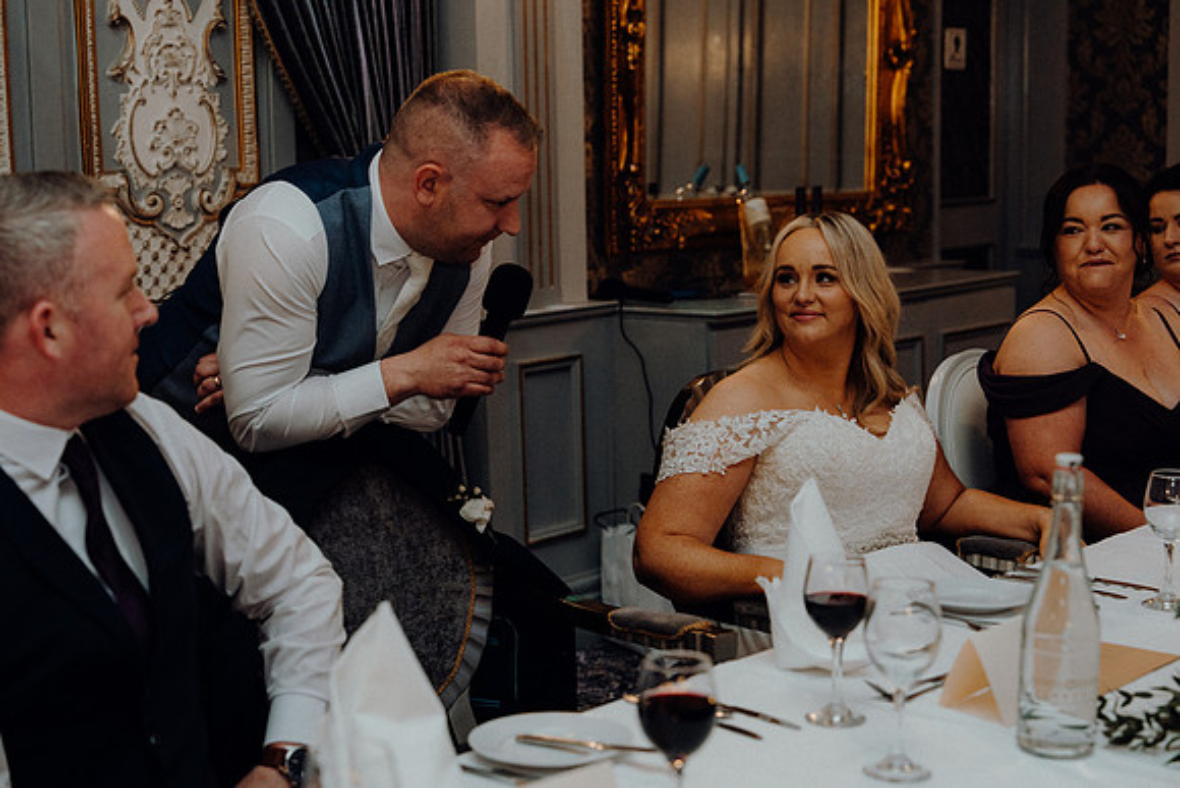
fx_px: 1967
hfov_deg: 33.4
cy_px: 394
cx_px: 590
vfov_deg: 22.6
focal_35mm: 60
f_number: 3.5
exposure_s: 1/160
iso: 2500
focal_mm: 60
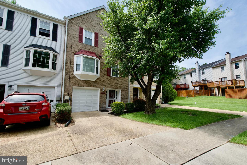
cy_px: 82
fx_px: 103
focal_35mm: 15
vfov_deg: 77.3
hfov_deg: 100.4
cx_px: 124
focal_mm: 10
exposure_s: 1/400
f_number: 7.1
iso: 110
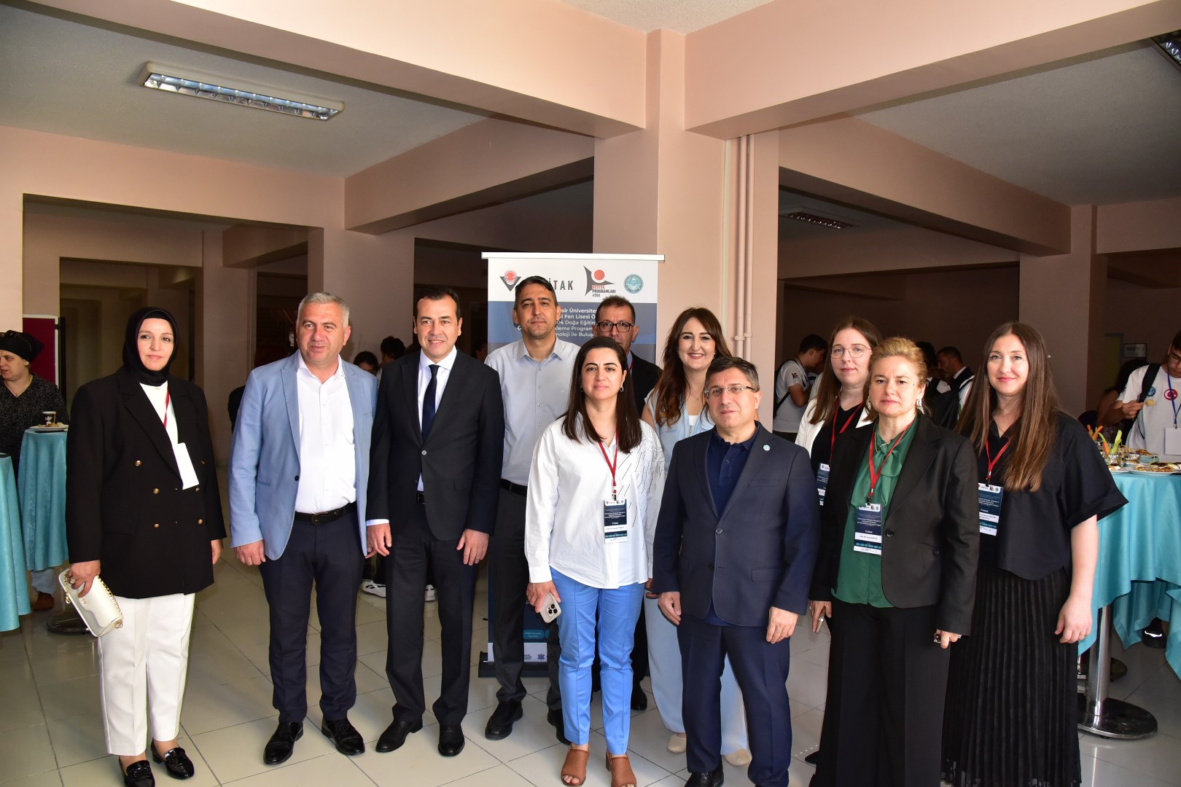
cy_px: 394
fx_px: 787
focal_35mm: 24
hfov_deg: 73.7
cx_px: 590
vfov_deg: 53.1
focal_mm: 24
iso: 2200
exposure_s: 1/200
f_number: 5.6
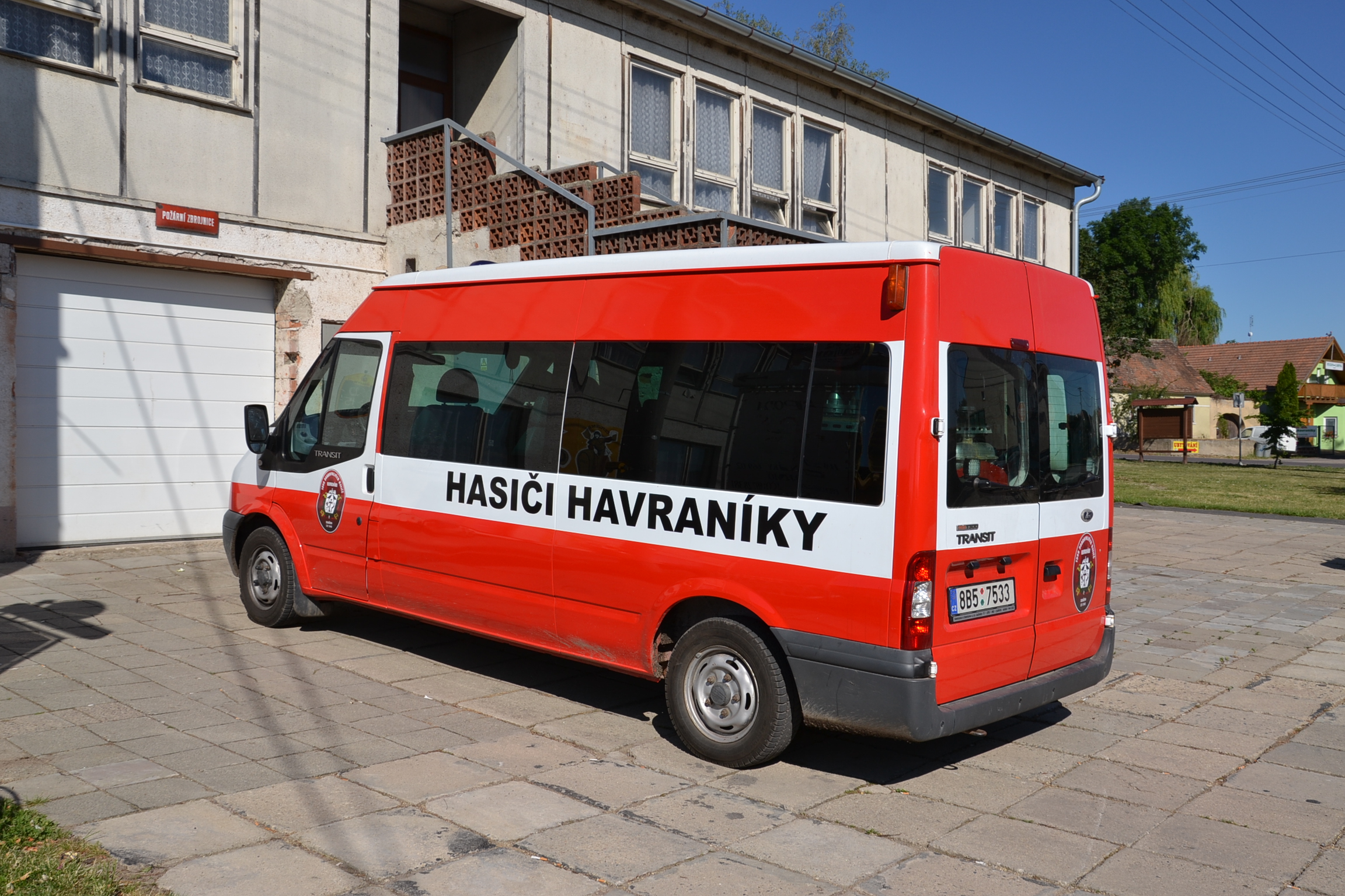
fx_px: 1233
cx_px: 672
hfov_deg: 57.2
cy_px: 448
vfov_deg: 40.0
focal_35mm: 33
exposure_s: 1/320
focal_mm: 22
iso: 100
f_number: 9
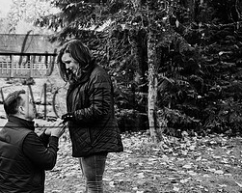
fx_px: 422
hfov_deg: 30.4
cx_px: 19
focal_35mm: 59
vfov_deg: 25.6
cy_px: 131
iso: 1000
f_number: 2.8
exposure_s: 1/500
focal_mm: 24
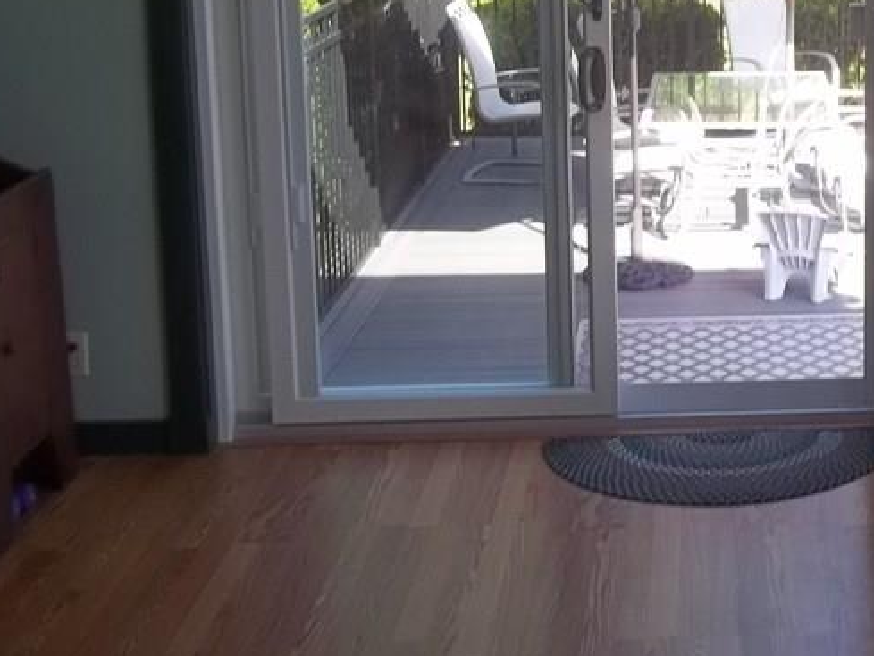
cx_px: 867
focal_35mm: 67
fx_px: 1692
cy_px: 93
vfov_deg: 21.5
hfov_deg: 27.4
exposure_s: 1/100
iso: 64
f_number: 2.9
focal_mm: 5.7
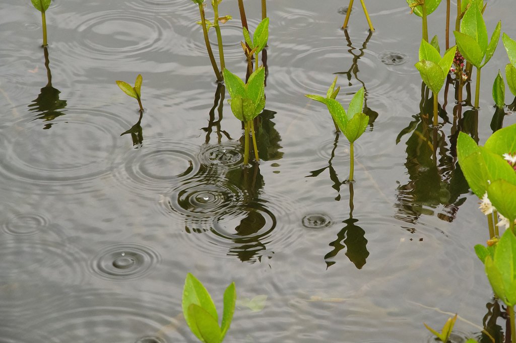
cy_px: 172
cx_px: 258
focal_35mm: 132
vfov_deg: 10.4
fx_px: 1890
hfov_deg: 15.5
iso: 1600
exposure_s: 1/200
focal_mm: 88
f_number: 9
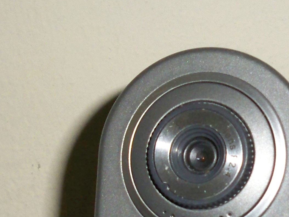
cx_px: 154
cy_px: 285
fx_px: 1010
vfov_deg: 11.9
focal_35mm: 121
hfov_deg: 16.3
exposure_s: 1/30
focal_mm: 6.3
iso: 200
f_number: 3.1
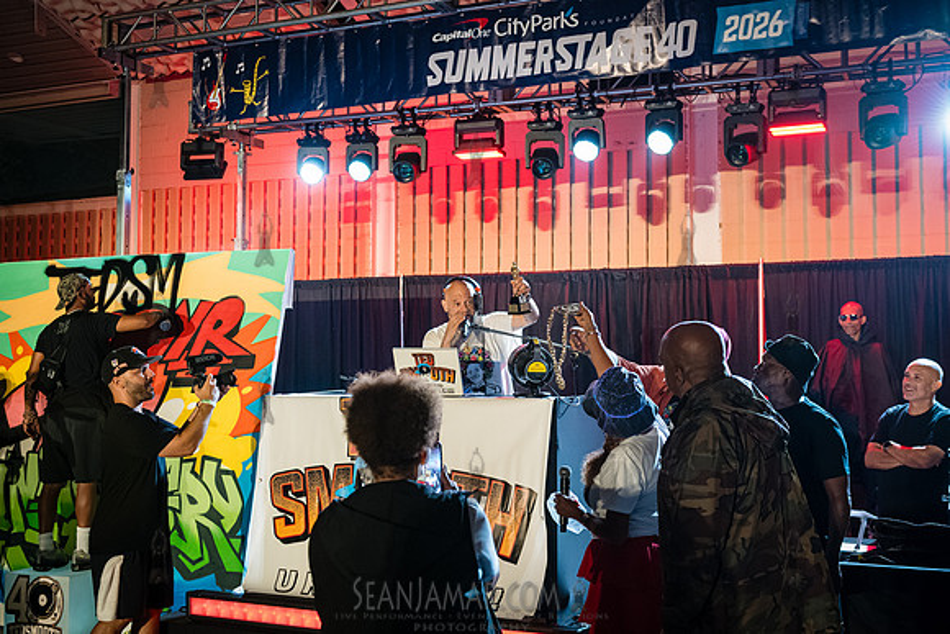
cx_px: 475
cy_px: 317
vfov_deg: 32.8
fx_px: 1077
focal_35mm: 41
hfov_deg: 47.6
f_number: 3.5
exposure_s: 1/400
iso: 8000
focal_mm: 38
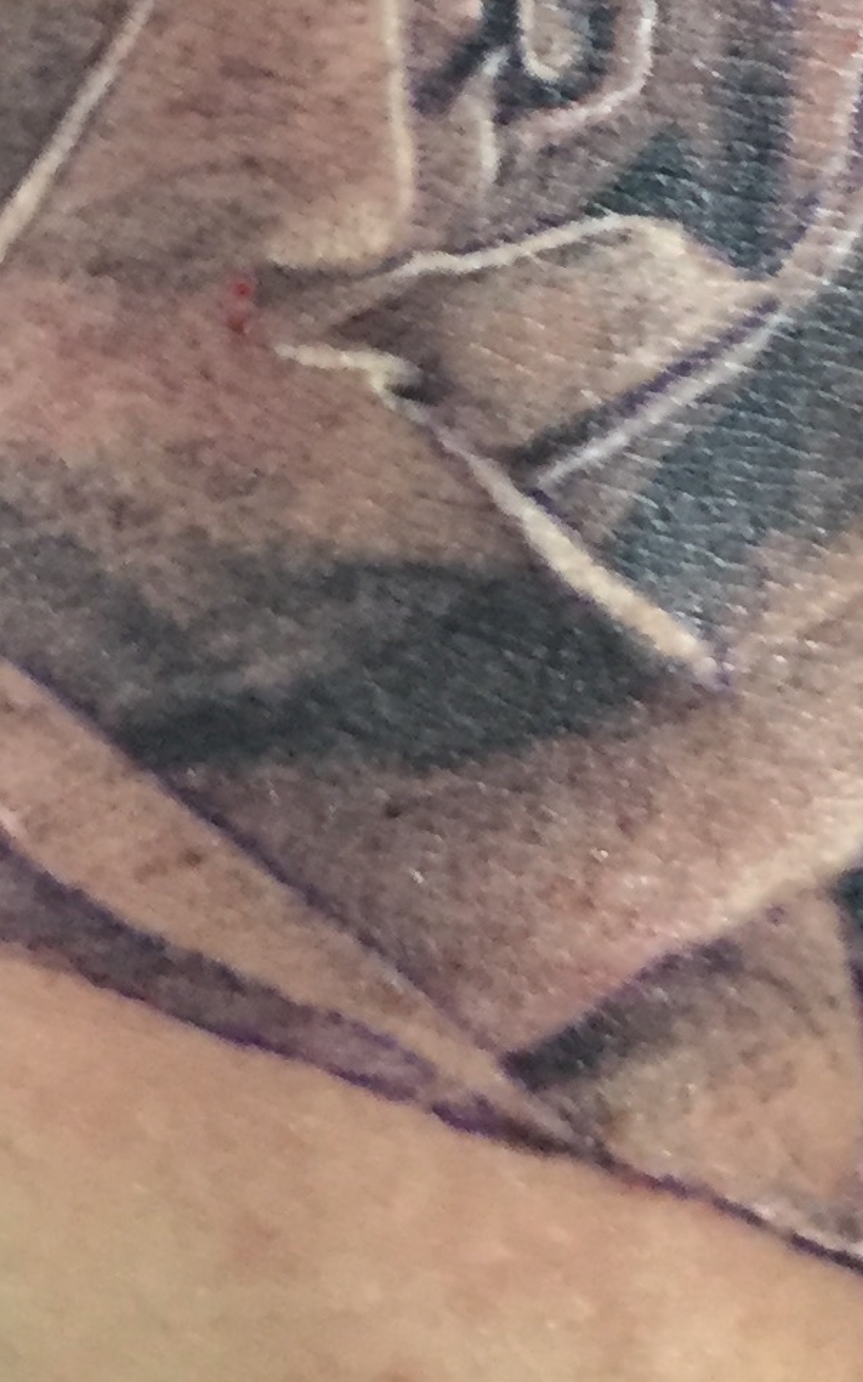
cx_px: 591
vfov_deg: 19.5
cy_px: 44
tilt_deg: -52.2
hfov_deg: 12.6
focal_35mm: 104
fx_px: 3914
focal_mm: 4.15
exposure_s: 1/17
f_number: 2.2
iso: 250
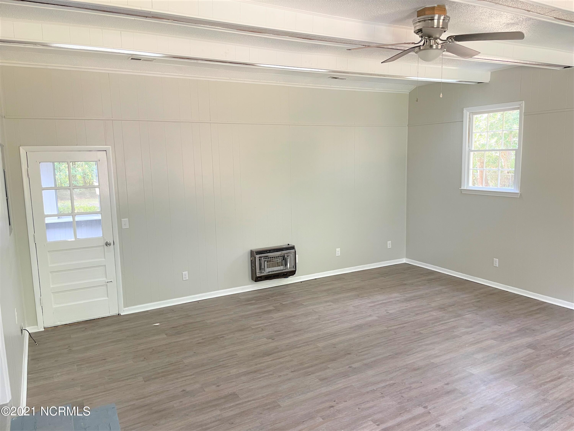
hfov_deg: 67.3
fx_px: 431
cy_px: 216
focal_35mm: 26
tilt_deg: -7.3
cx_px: 287
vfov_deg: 53.1
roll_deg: +1.6
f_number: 1.6
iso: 80
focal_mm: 4.2
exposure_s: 1/60
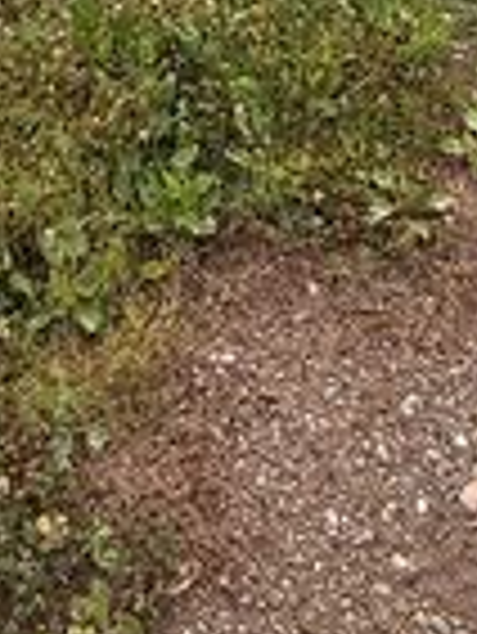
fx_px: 1211
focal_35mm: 66
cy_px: -614
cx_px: 153
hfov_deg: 22.2
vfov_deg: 19.0
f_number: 2.2
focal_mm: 2.22
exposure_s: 1/267
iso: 64
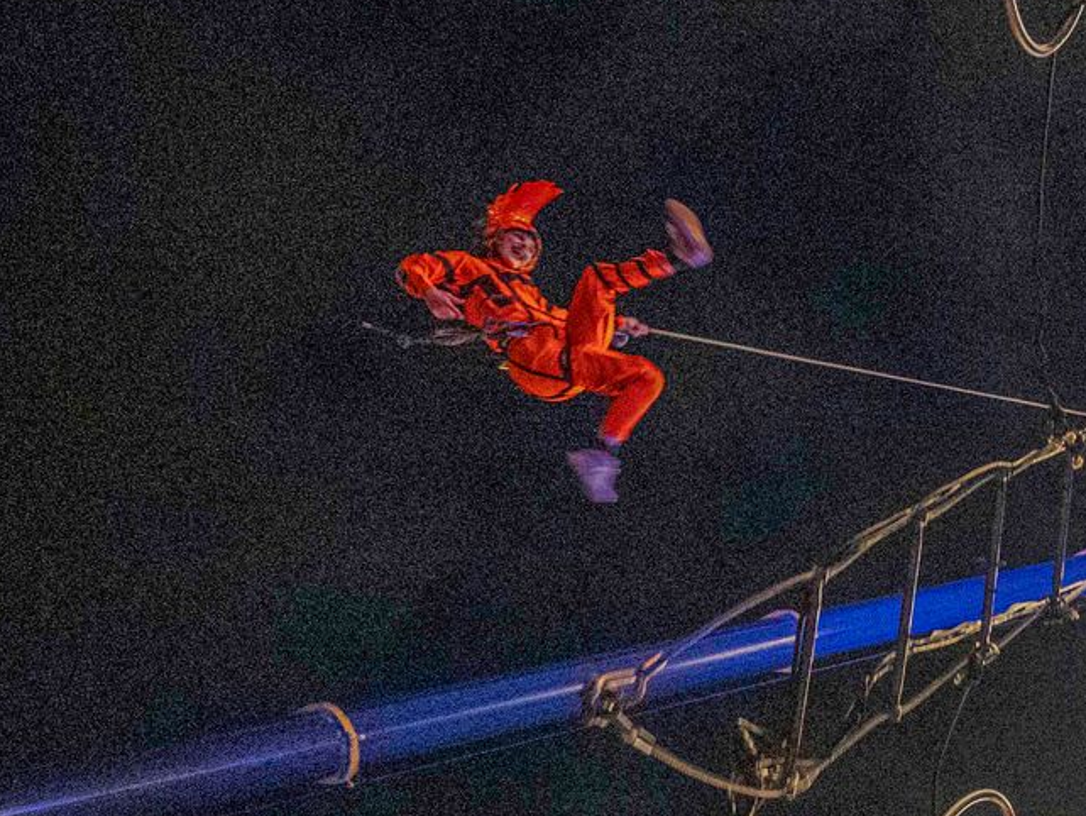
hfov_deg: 24.5
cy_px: 843
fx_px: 2166
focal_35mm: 69
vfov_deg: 20.5
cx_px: 1418
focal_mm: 24
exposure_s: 1/80
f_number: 4
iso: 64000
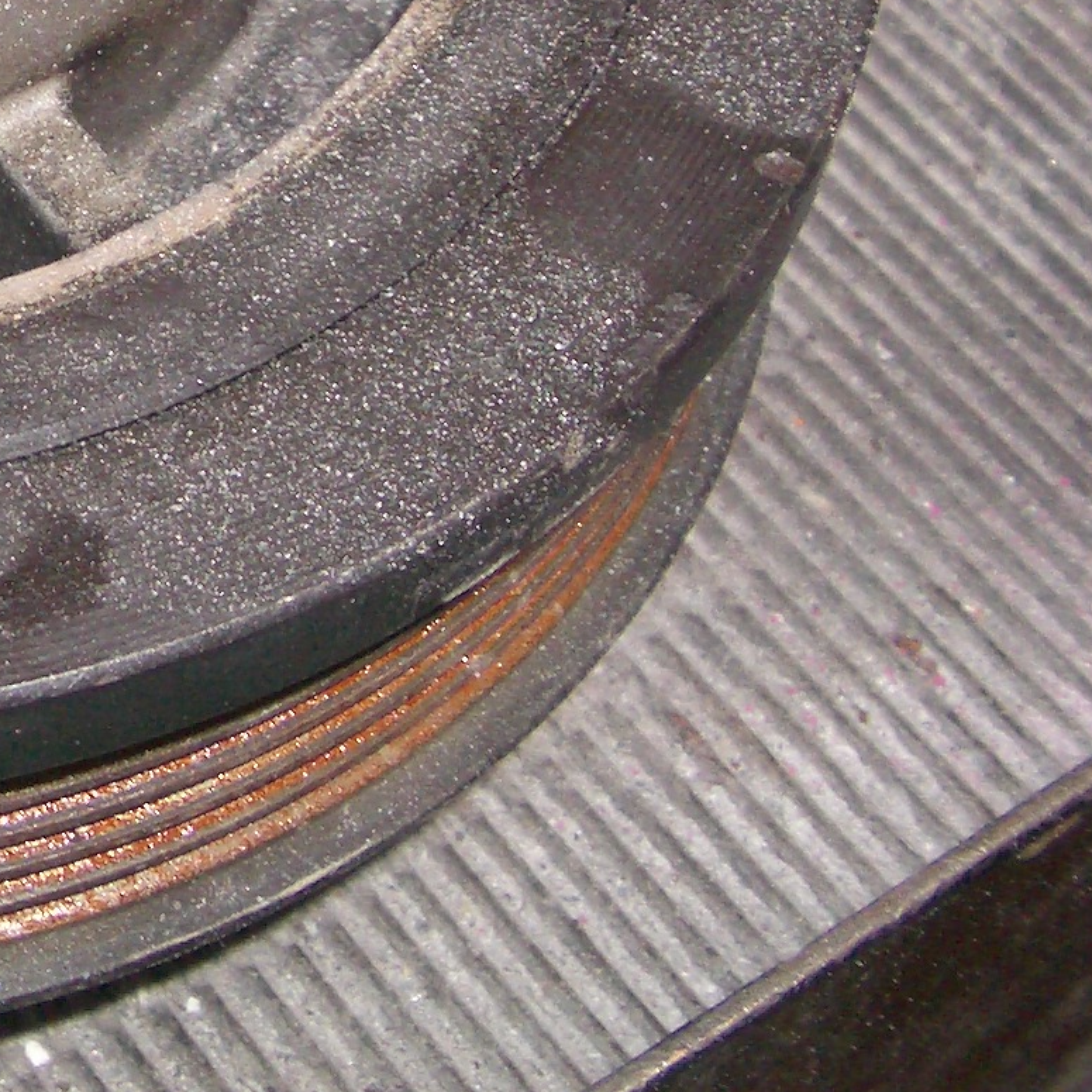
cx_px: -293
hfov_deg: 17.8
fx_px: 3284
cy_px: 23
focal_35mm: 92
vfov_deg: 18.4
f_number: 4.3
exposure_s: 1/60
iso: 100
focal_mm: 5.8
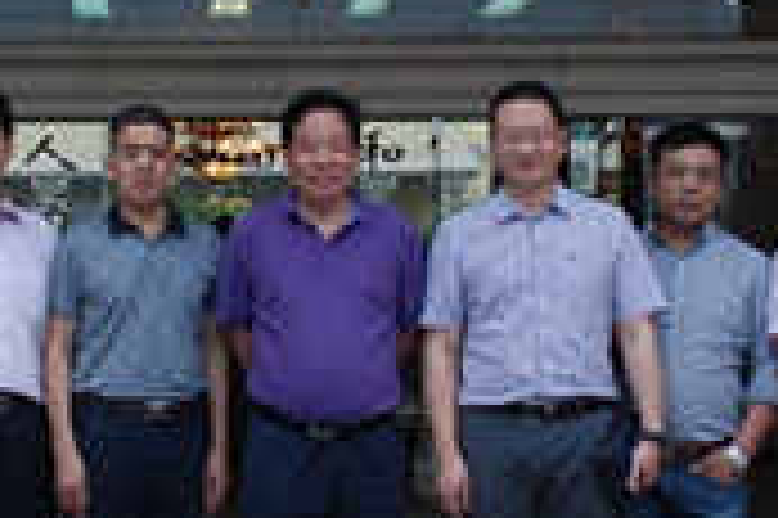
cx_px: 261
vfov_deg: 9.7
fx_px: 3001
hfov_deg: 14.7
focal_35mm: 139
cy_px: -68
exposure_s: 1/320
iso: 640
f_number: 4.2
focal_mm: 32
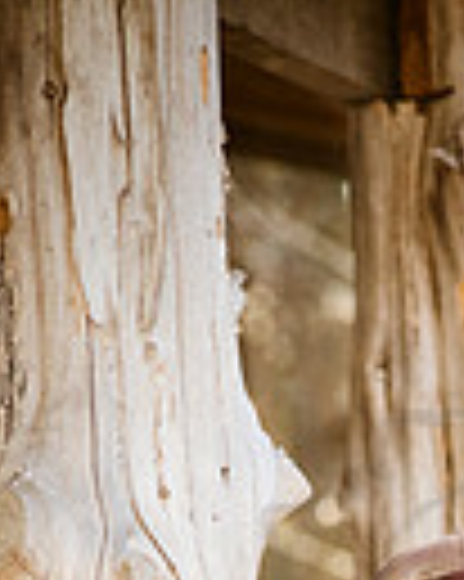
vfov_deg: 3.8
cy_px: 1007
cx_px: 491
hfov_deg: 3.1
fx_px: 8696
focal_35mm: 506
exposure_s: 1/800
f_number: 5.6
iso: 800
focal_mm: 155
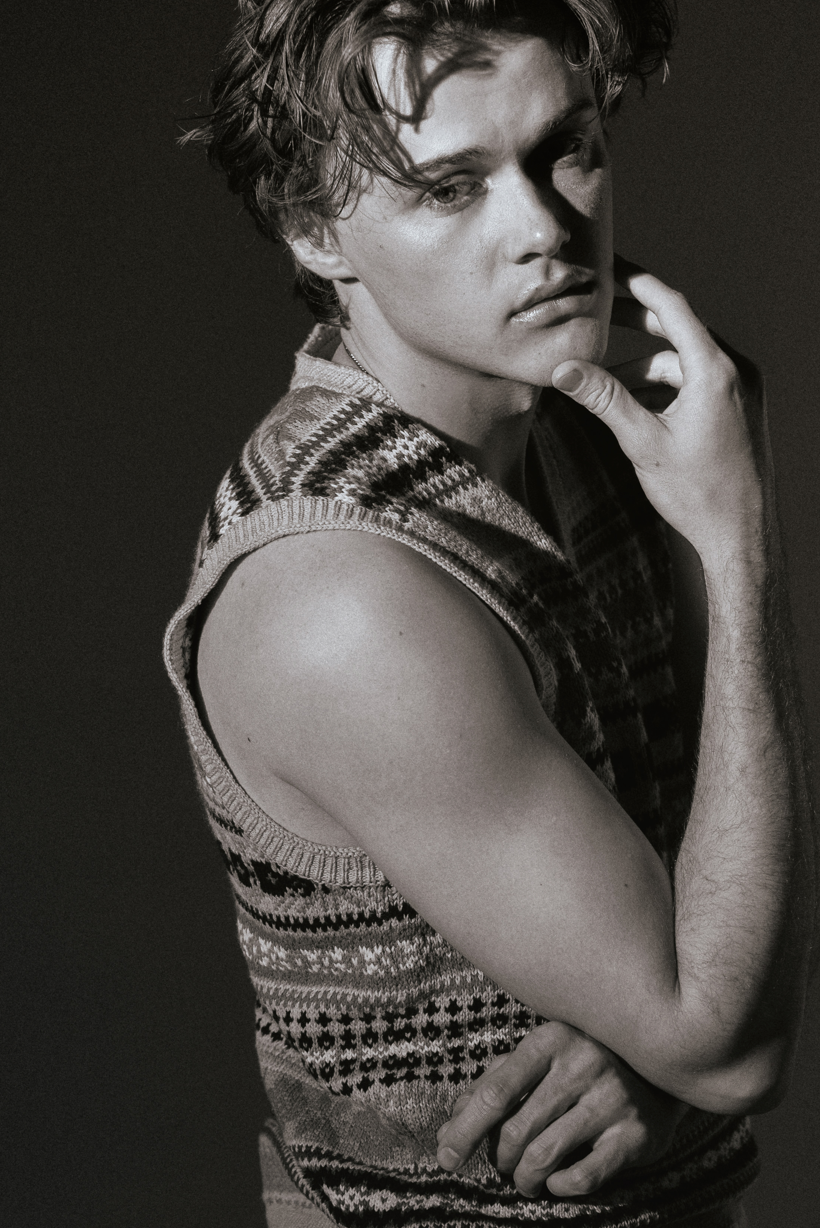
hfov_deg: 15.0
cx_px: 466
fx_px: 3105
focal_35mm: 91
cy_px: 774
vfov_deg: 22.3
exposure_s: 1/500
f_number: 3.5
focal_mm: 50
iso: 800
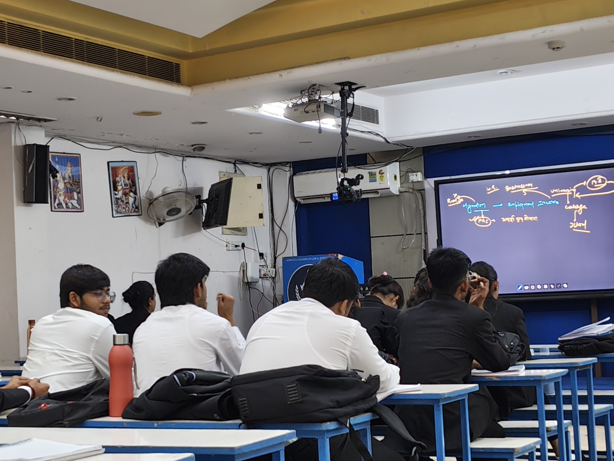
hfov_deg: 28.2
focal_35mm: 69
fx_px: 1224
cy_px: 246
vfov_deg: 21.3
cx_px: 287
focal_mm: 5.56
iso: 390
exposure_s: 1/33.3
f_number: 1.88
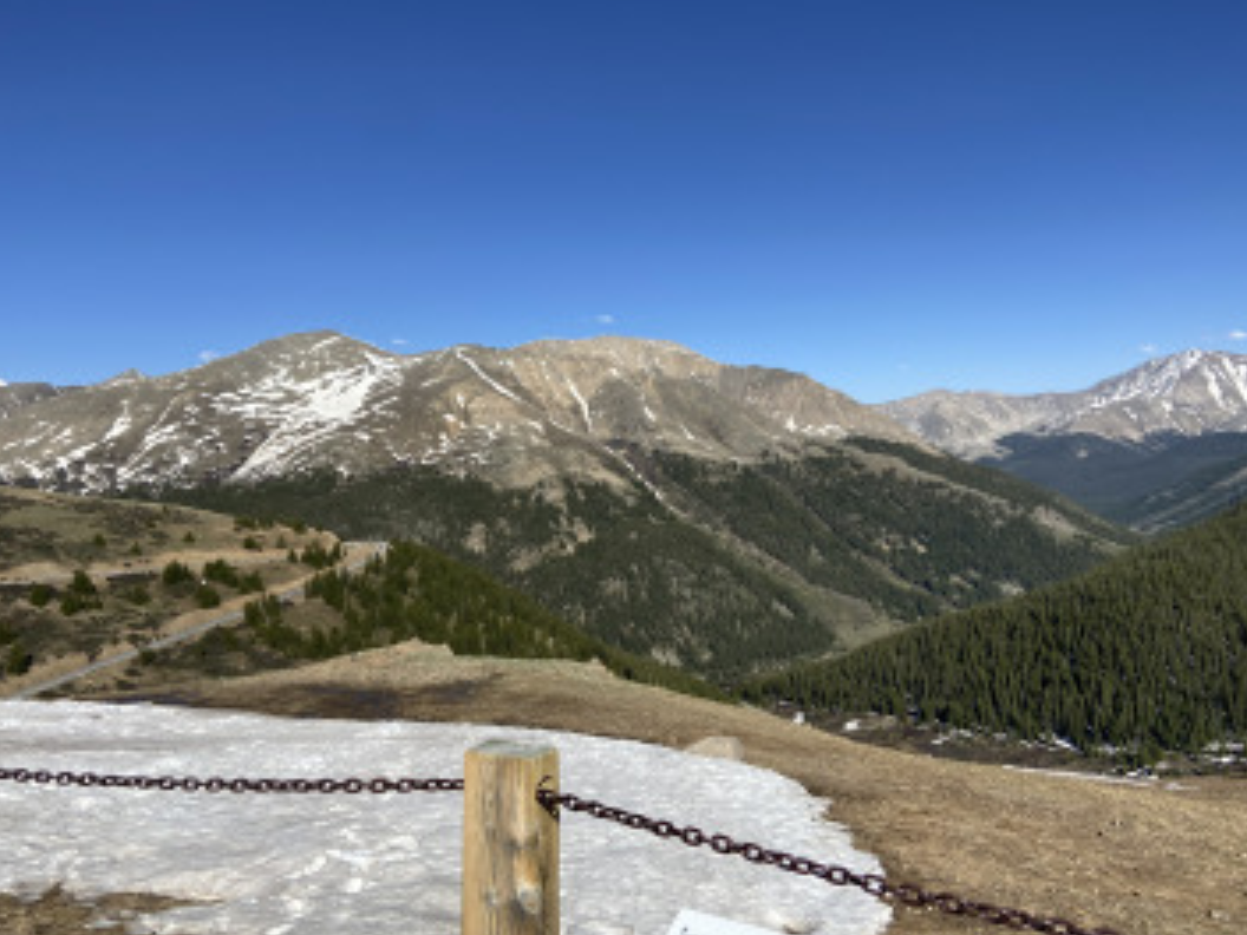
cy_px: 457
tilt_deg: -0.2
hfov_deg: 65.3
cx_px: 602
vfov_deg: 51.4
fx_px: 973
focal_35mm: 27
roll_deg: +2.9
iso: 32
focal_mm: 4.25
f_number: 1.8
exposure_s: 1/3846
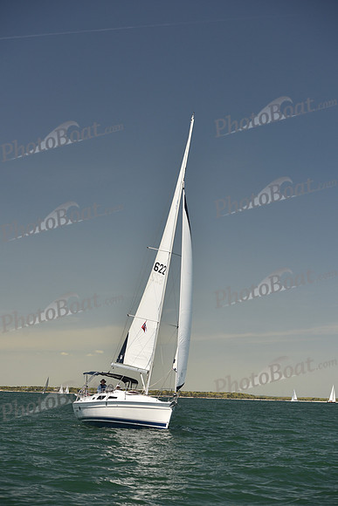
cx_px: 169
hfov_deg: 19.5
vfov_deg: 28.8
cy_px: 253
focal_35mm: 70
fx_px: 985
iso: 250
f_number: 5.6
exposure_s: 1/800
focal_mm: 70
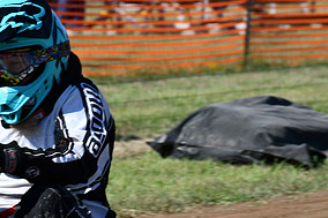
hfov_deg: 4.4
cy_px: 176
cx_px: 122
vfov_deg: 2.9
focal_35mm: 474
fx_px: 4316
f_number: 8
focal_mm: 155
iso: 180
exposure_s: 1/500
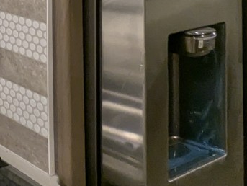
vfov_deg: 19.1
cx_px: -160
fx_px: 464
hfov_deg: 22.2
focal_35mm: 65
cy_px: -111
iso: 194
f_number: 2.2
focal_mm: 2.35
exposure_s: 1/91.9
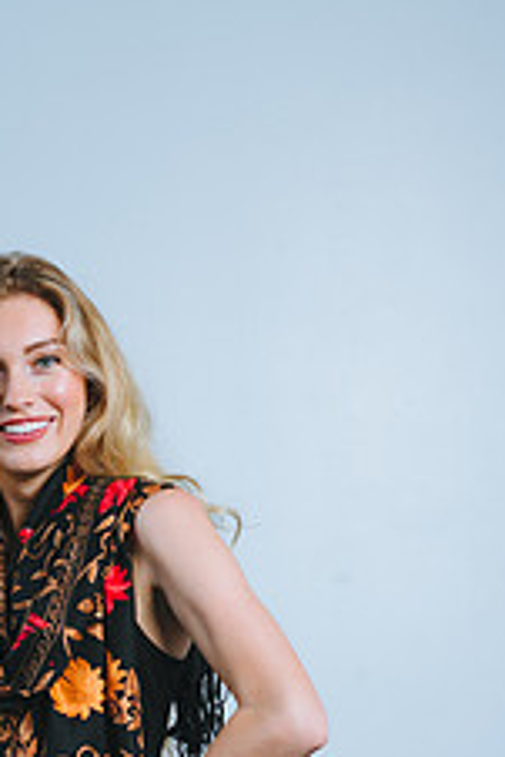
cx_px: 67
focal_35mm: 169
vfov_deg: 12.0
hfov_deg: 8.1
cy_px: 747
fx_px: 3550
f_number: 4
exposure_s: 1/160
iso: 100
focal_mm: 85
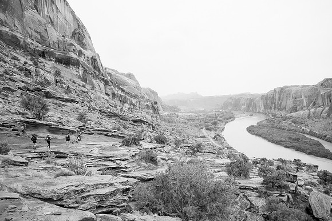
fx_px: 253
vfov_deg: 47.3
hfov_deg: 66.6
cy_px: 110
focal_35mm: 27
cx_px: 166
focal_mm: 27.4
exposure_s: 1/800
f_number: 8
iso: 8000
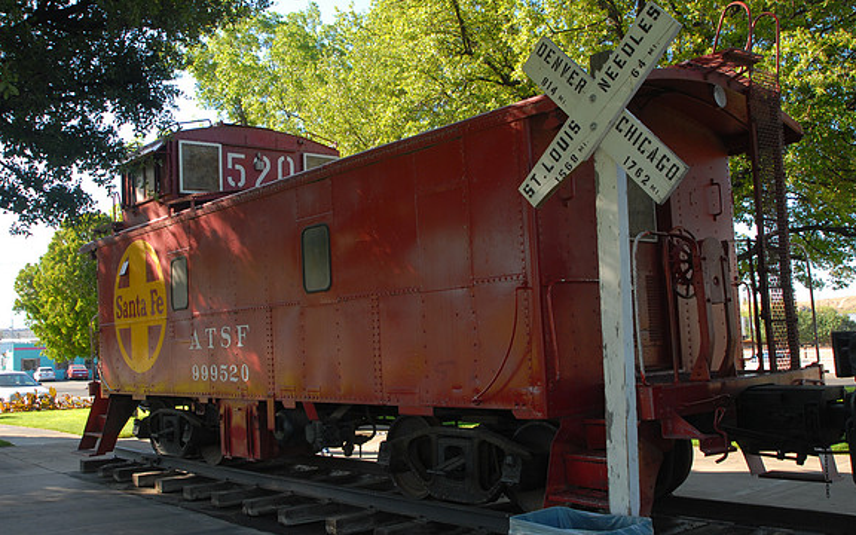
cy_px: 253
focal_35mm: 37
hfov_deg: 52.7
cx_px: 429
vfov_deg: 34.4
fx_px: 863
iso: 100
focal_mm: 24
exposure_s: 1/100
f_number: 5
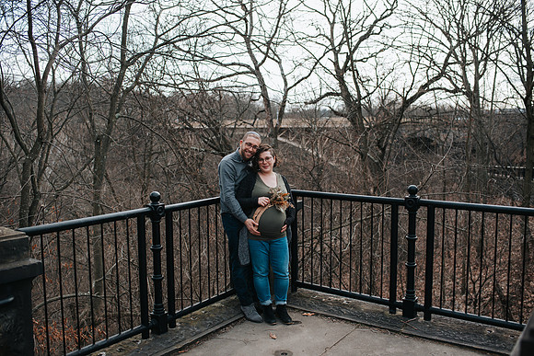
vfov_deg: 37.9
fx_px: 519
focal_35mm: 35
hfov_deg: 54.4
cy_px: 178
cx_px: 267
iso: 200
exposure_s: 1/800
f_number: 3.2
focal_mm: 35
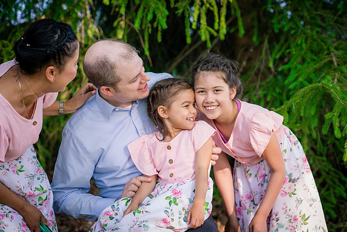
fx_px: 819
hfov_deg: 23.9
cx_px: 174
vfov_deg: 16.1
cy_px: 116
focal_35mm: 85
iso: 800
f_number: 3.5
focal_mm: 85
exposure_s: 1/400
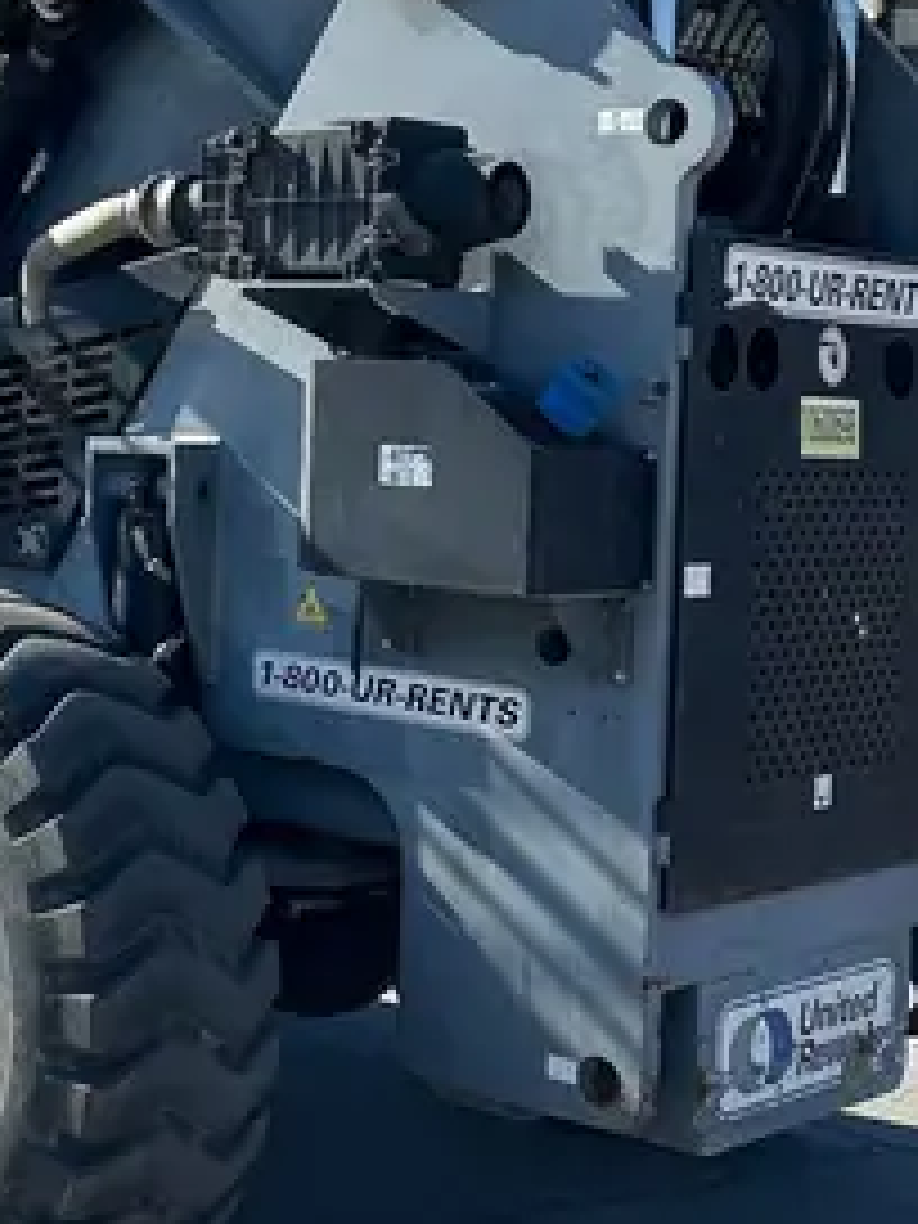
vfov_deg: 27.5
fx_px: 2475
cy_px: 376
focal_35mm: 70
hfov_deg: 20.4
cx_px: 4
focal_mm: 5.7
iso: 50
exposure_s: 1/3460
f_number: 1.5
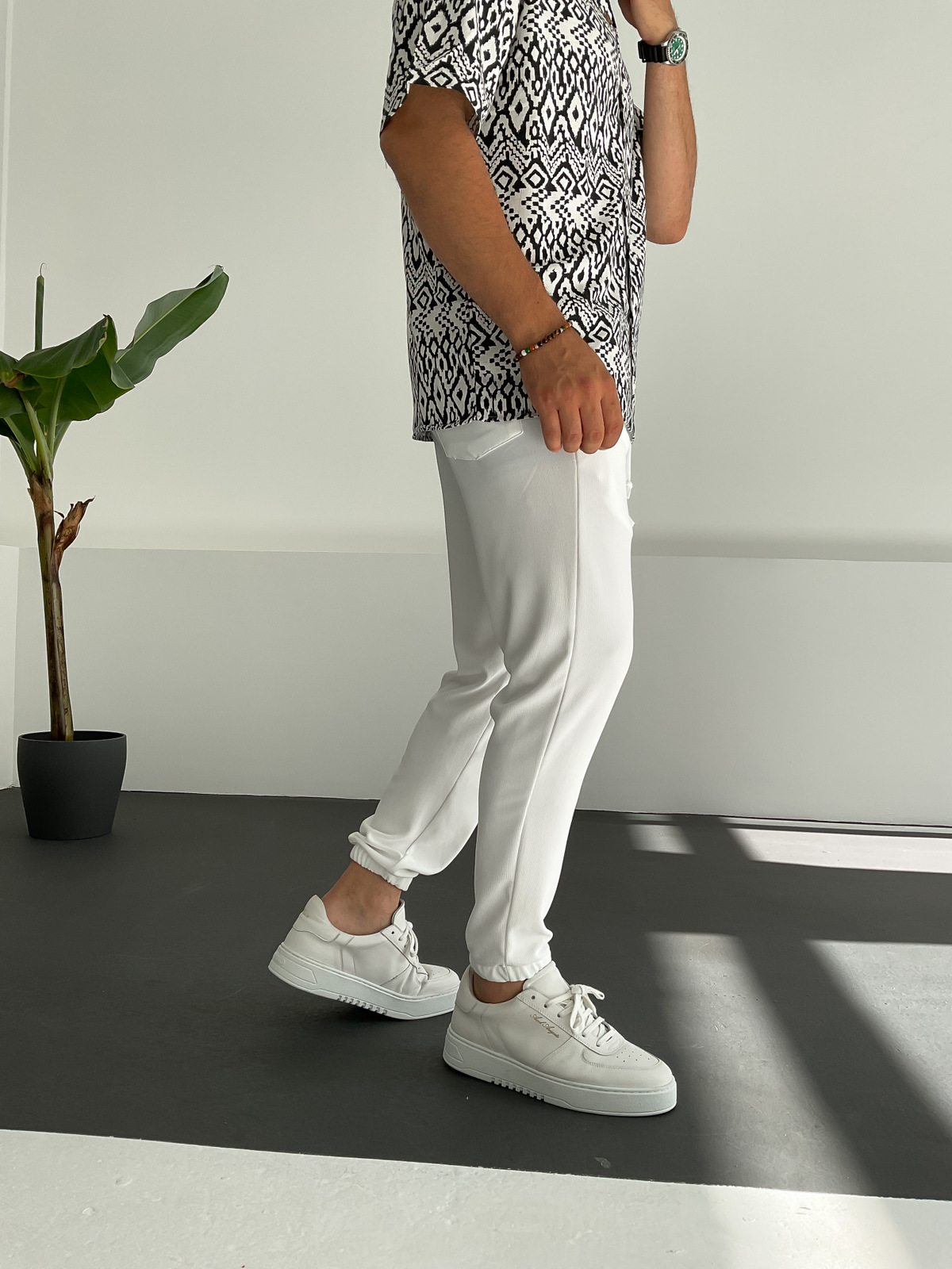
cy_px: 634
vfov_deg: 61.7
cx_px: 476
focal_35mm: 29
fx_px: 1063
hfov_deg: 48.2
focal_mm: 3
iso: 16
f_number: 1.8
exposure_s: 1/530
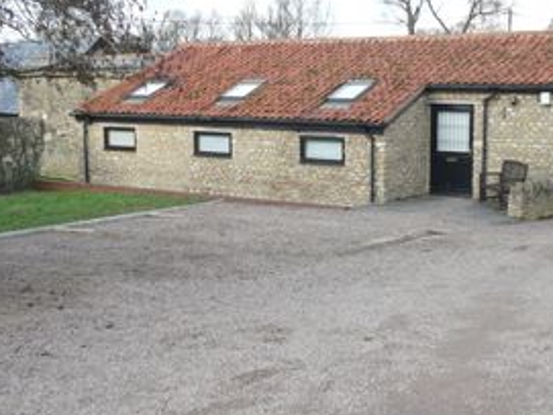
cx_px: 302
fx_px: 990
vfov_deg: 23.6
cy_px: 194
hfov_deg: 31.2
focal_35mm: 62
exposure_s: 1/160
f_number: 3.3
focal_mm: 6.9
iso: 100
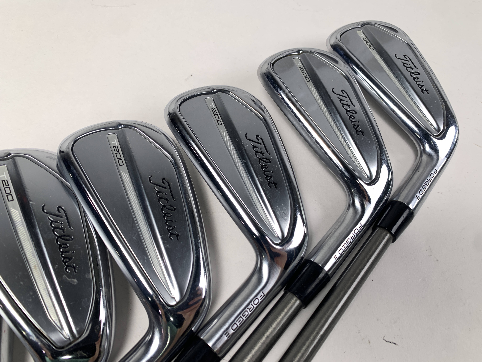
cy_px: 181
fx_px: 362
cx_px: 241
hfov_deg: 67.3
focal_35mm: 26
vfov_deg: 53.1
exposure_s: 1/154
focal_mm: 4.25
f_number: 1.8
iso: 25
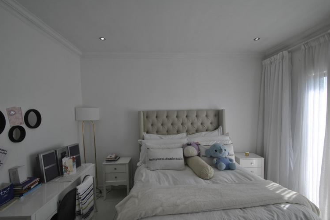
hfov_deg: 96.7
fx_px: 147
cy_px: 116
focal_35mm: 16
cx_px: 173
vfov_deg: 73.6
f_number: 5.6
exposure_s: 1/125
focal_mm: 10
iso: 100
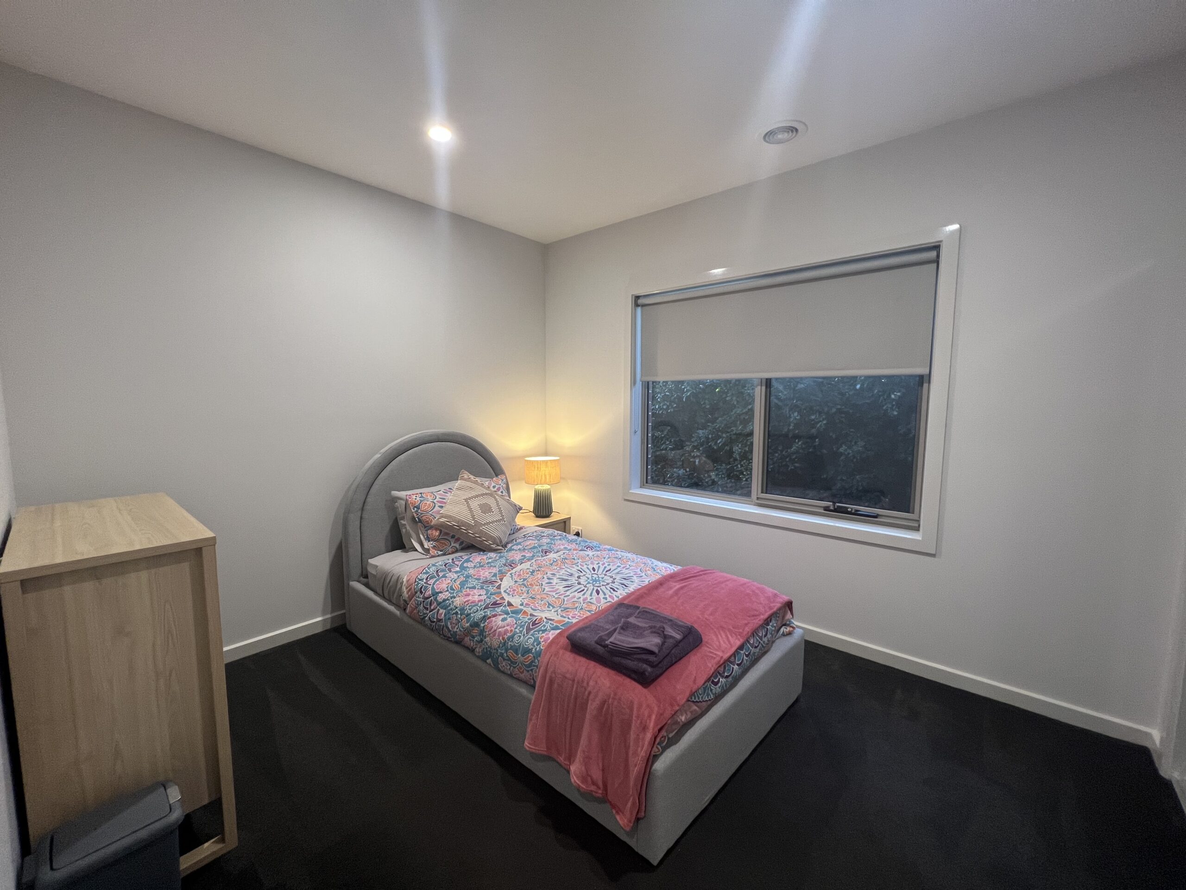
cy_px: 445
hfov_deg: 106.2
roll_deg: +0.0
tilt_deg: -5.8
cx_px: 593
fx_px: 445
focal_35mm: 13
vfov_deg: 89.9
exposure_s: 1/50
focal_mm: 1.57
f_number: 1.8
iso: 125
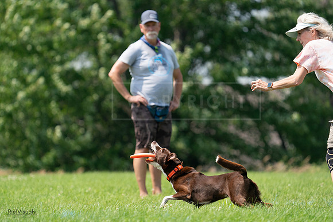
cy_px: 111
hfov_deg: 5.2
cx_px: 166
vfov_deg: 3.4
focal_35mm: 400
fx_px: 3701
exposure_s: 1/4000
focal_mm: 400
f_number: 6.3
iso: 1600
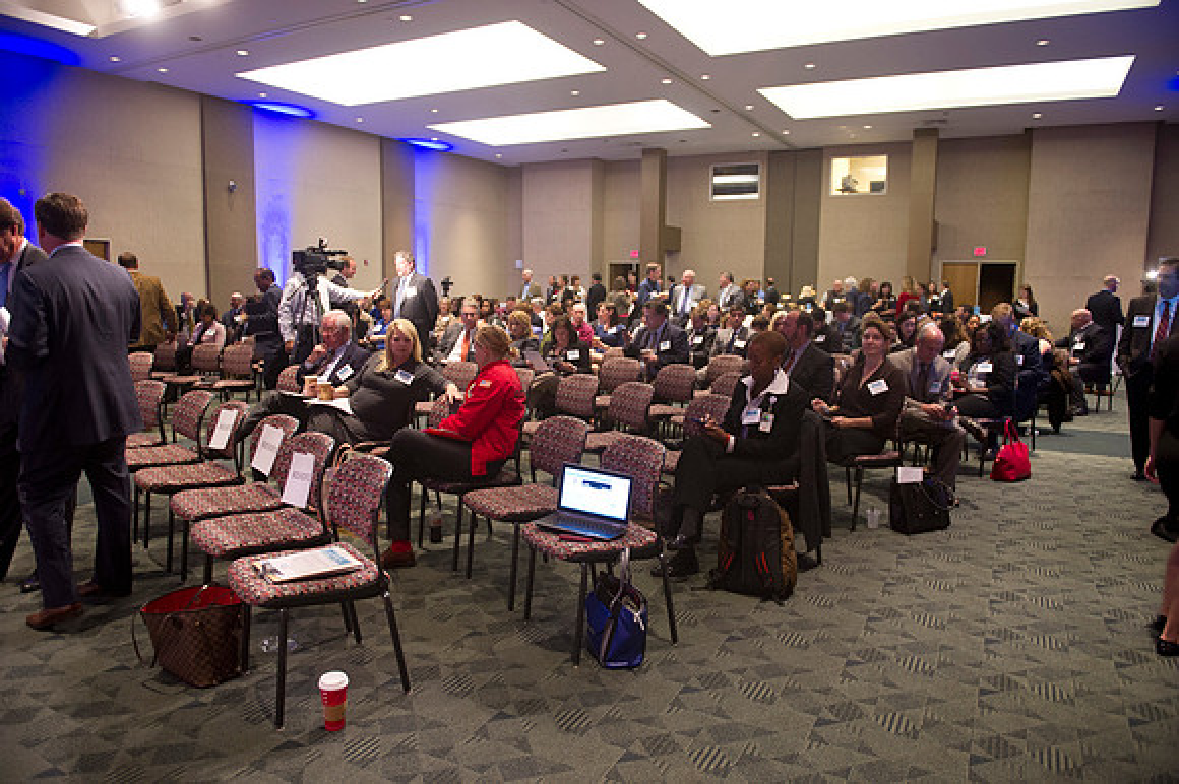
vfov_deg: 53.1
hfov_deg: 73.8
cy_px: 392
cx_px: 590
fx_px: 786
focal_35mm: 24
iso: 2500
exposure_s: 1/80
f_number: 2.8
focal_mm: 24
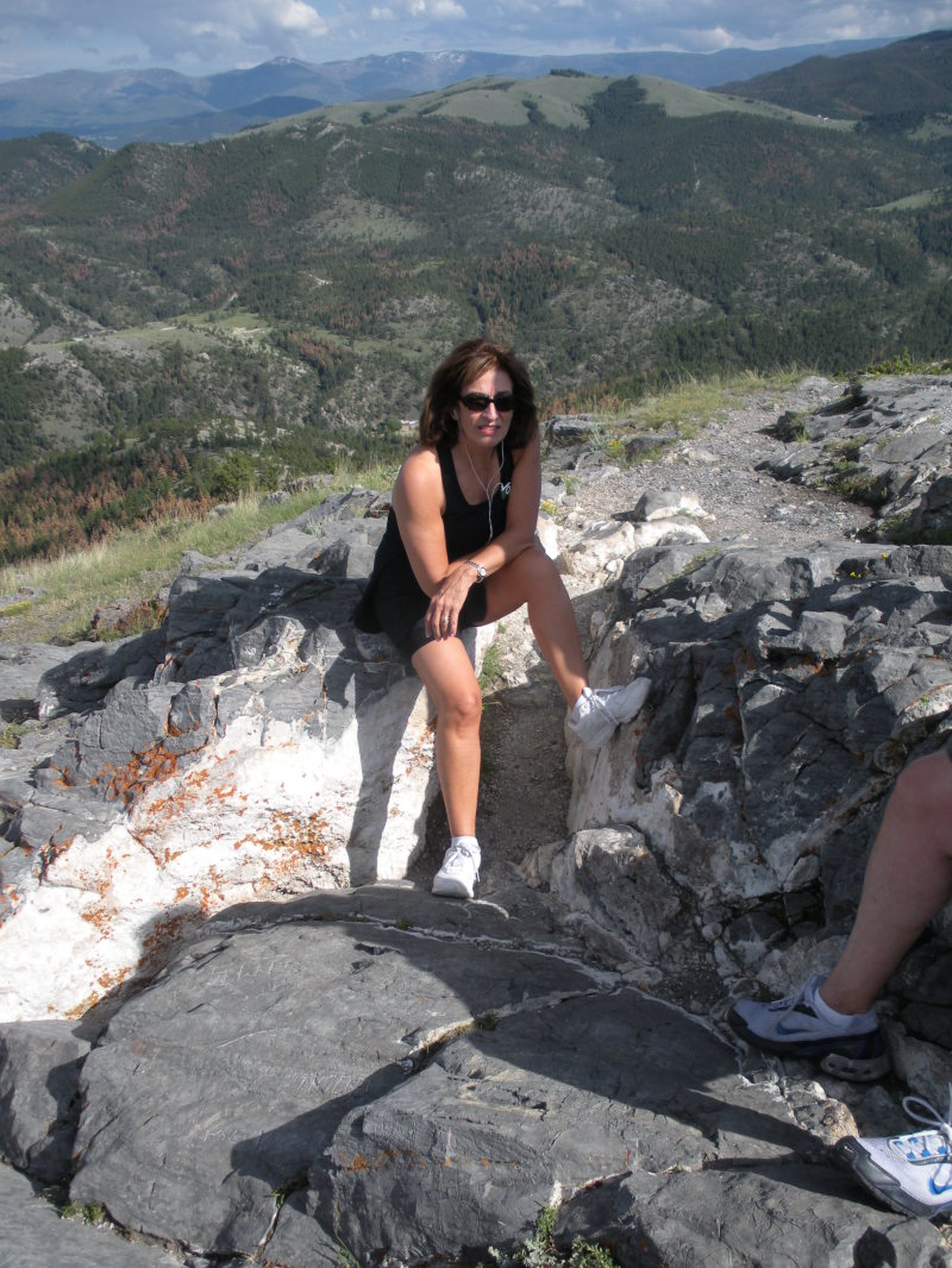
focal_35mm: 36
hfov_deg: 39.7
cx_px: 476
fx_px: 1320
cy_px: 634
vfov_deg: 51.3
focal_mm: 6.3
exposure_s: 1/779
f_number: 3.5
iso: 64
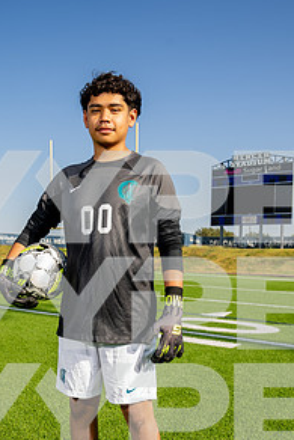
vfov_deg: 50.6
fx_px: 453
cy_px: 304
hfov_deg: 35.8
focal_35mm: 37
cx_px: 115
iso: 50
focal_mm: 24
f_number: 7.1
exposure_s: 1/125
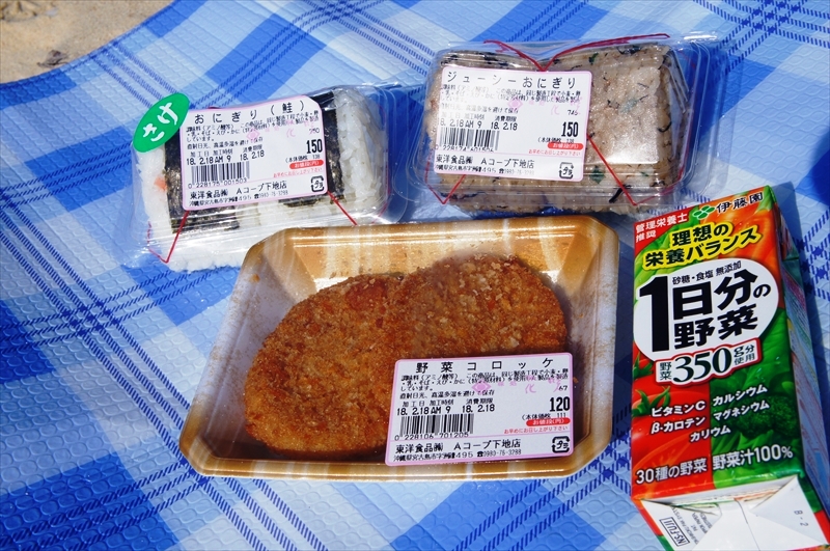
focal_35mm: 48
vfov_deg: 28.0
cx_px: 415
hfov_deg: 41.2
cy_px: 276
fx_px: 1105
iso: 200
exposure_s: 1/500
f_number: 13
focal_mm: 32
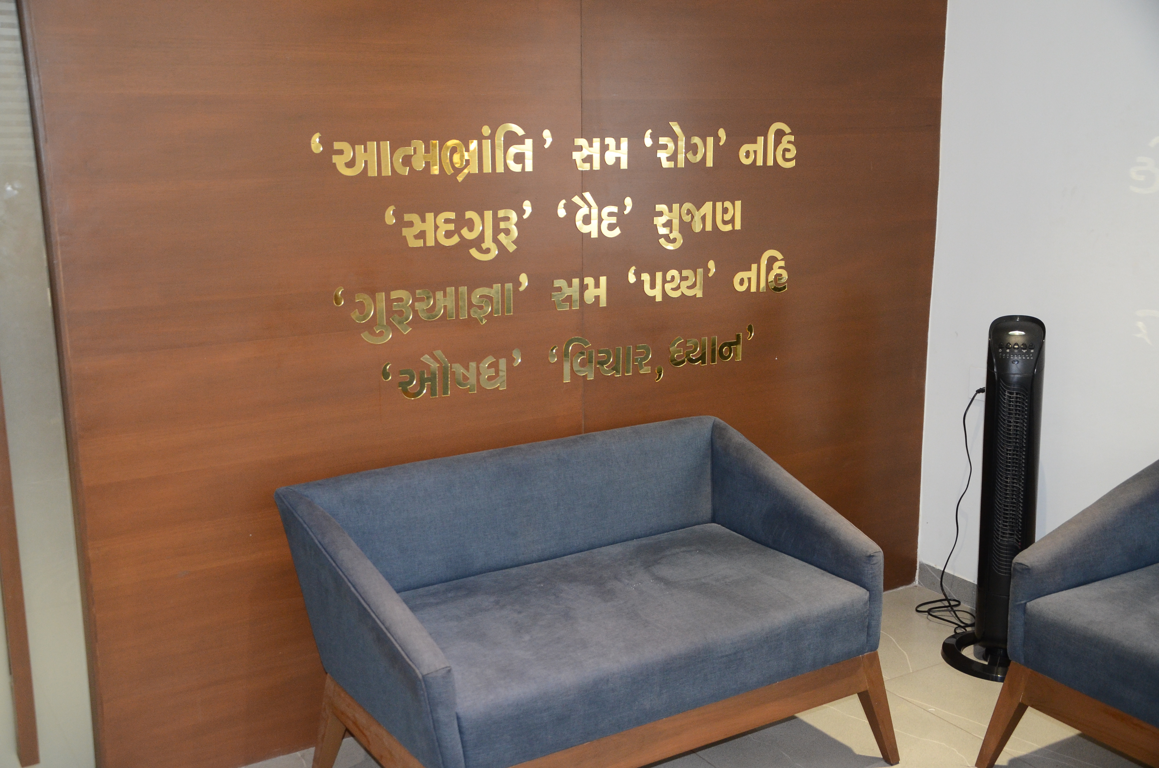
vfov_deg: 34.1
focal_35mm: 39
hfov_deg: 49.6
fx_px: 1253
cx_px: 580
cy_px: 384
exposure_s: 1/60
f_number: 4
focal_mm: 26
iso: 1250
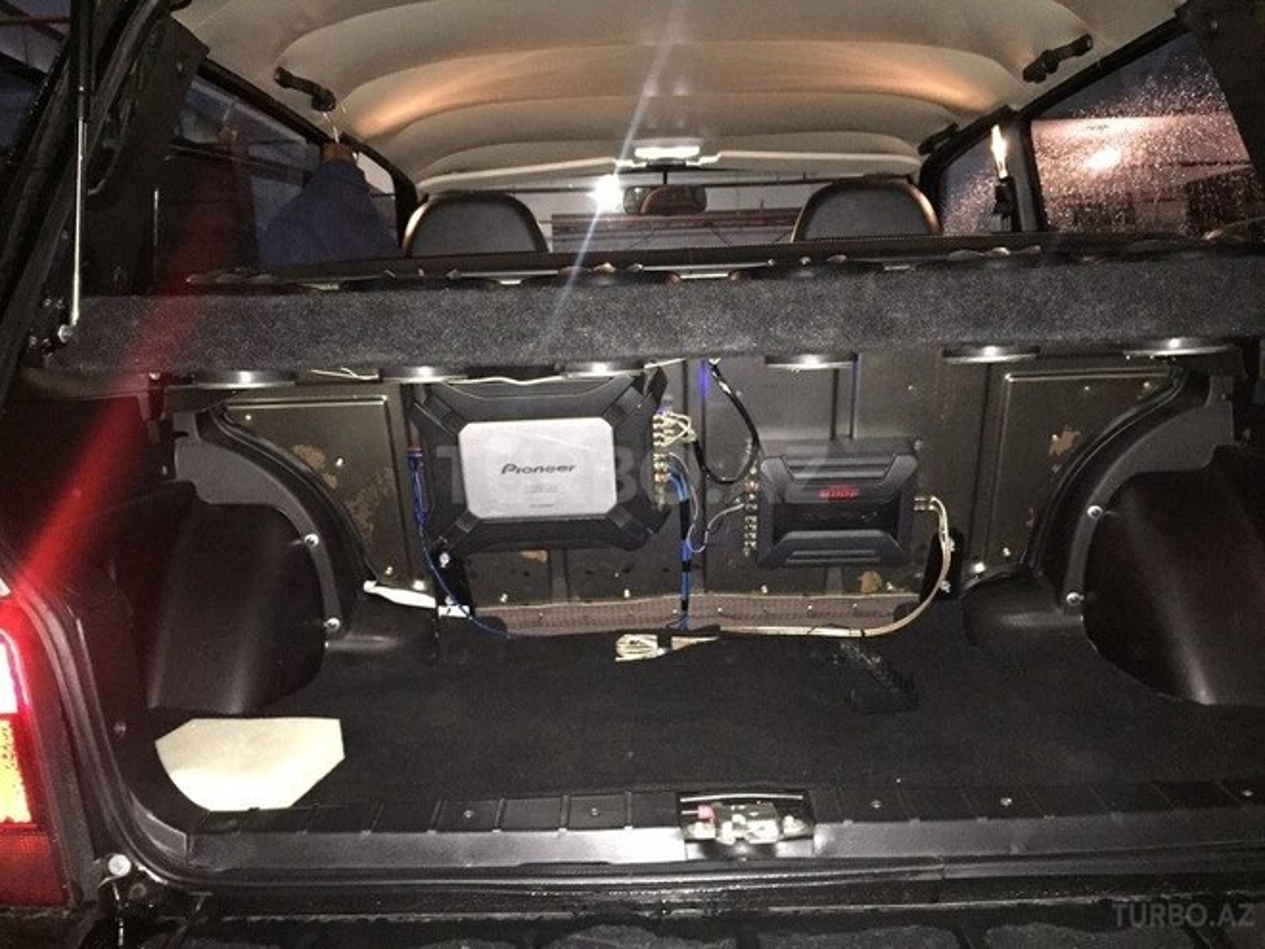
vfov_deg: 48.2
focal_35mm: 29
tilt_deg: -6.3
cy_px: 474
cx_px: 632
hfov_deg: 61.7
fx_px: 1060
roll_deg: +1.5
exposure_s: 1/17
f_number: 2.2
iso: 800
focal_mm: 4.15
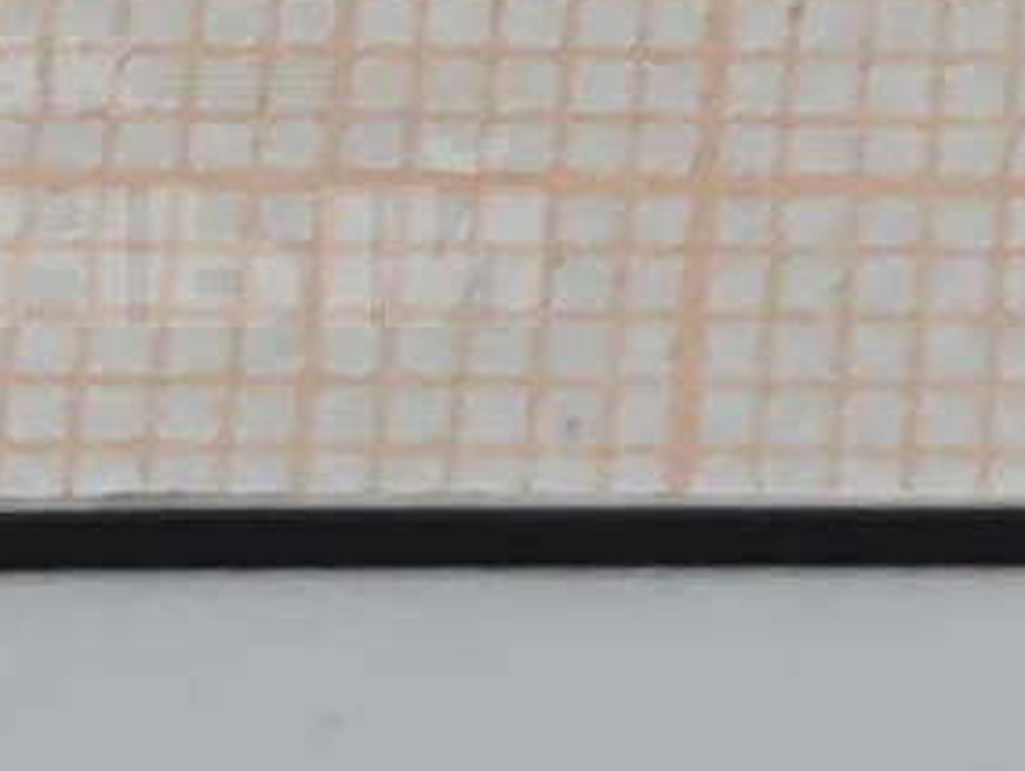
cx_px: 2544
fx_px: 5246
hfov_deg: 9.7
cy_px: 706
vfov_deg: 8.4
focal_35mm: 177
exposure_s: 1/100
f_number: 1.4
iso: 100
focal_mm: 4.66
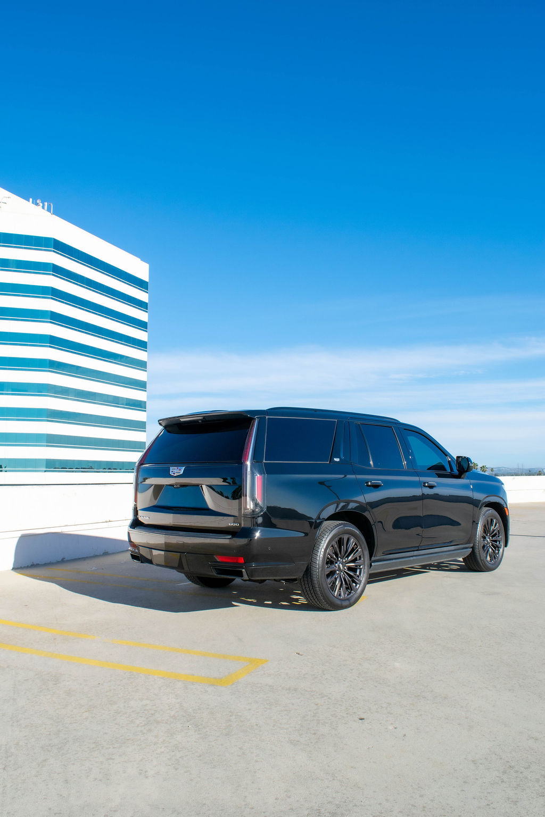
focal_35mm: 27
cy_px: 408
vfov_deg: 67.4
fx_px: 613
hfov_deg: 47.9
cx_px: 272
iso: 200
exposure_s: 1/400
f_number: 10
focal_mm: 18
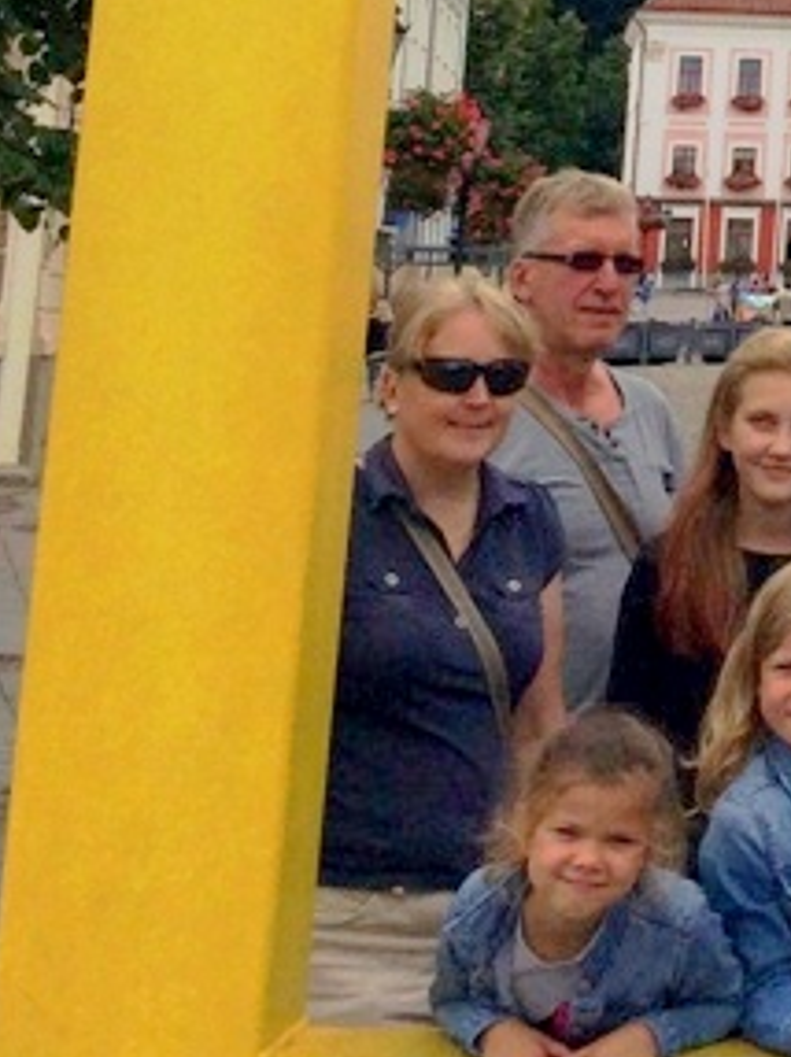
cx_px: 1349
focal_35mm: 104
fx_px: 3173
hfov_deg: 13.1
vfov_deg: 17.8
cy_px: -299
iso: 32
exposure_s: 1/3425
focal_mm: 4.15
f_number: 2.2
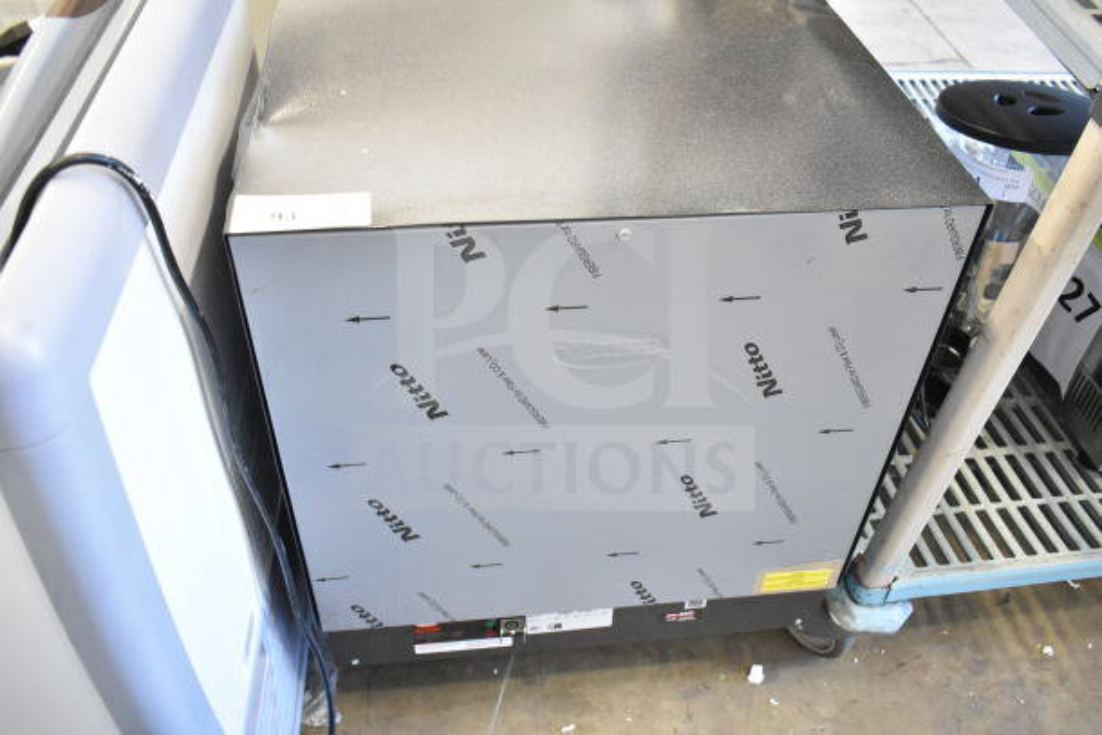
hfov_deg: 59.5
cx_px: 551
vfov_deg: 41.7
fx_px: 964
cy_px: 368
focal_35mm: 32
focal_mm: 21
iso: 1600
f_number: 3.8
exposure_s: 1/40
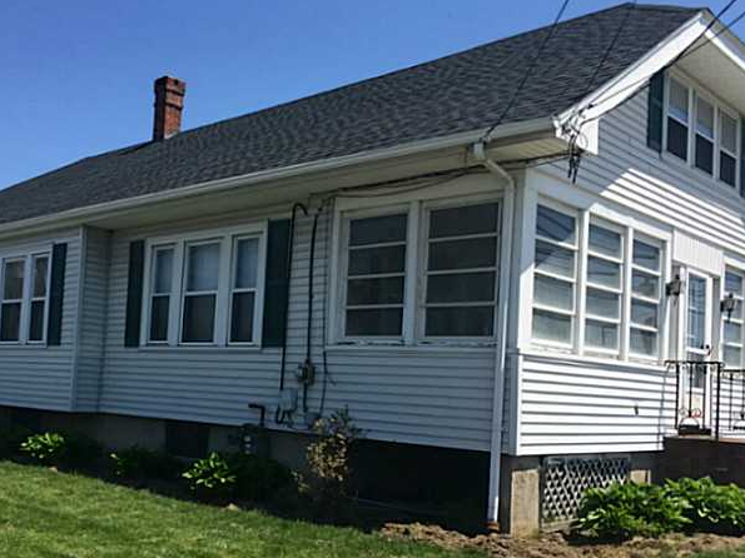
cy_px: 353
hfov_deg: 47.6
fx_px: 839
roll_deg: -2.1
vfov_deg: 36.6
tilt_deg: +4.2
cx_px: 298
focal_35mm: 39
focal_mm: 4.15
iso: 32
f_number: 2.2
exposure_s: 1/1647
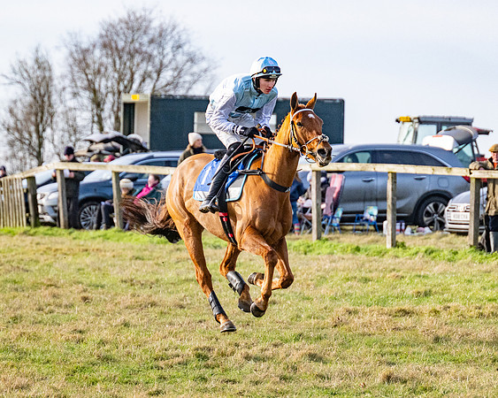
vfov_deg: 6.0
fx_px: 3819
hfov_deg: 7.5
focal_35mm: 259
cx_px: 259
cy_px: 209
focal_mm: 130
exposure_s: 1/5000
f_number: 4
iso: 800
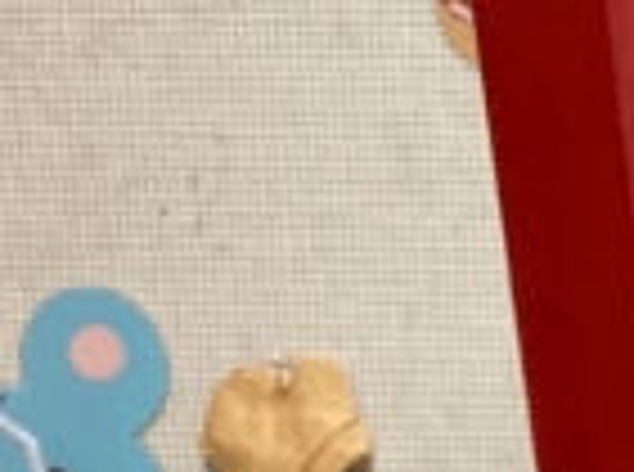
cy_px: 503
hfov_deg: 10.5
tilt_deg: -9.2
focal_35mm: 153
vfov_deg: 9.6
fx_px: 2795
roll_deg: -0.5
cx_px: 1691
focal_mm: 3.99
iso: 160
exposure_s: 1/60
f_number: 1.8
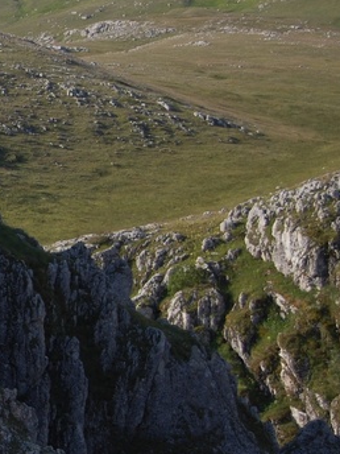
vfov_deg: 11.6
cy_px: 289
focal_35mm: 170
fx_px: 2230
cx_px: -221
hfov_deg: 8.5
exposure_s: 1/800
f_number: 5.3
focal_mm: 45
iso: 200
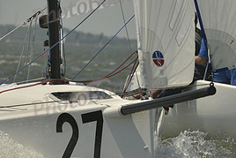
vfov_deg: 2.1
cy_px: 62
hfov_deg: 3.1
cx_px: -13
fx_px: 4394
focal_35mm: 670
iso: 280
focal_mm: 310
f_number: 11
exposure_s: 1/1250
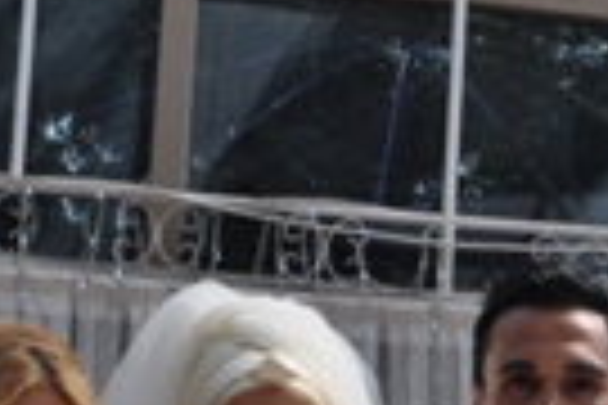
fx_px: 2347
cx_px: 594
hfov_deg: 14.5
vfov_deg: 9.5
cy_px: 634
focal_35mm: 139
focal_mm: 28
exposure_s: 1/160
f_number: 6.3
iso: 200
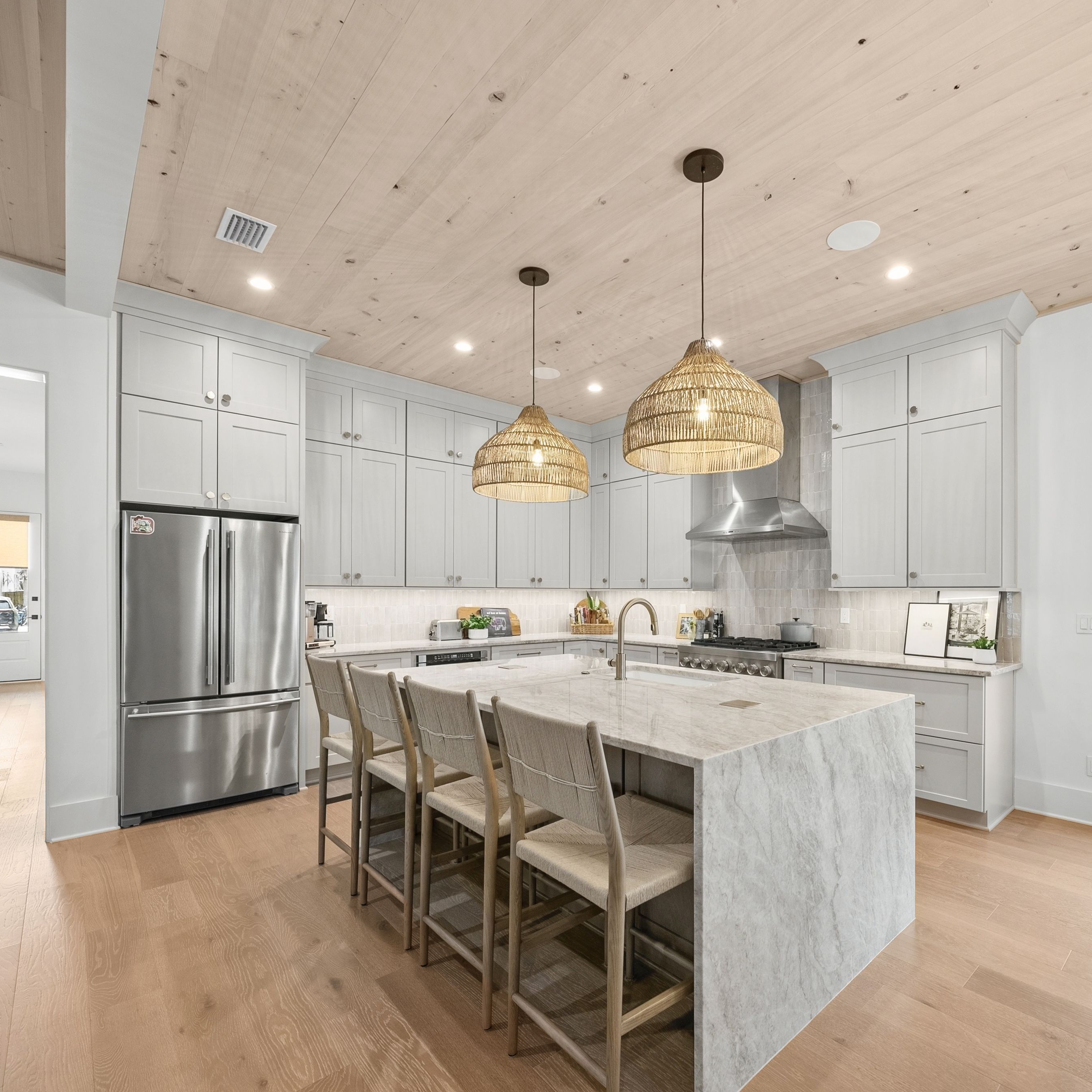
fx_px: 571
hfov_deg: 86.9
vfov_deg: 87.4
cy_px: 569
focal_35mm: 16
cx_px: 625
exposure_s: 1/4
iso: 800
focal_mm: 12
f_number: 7.1
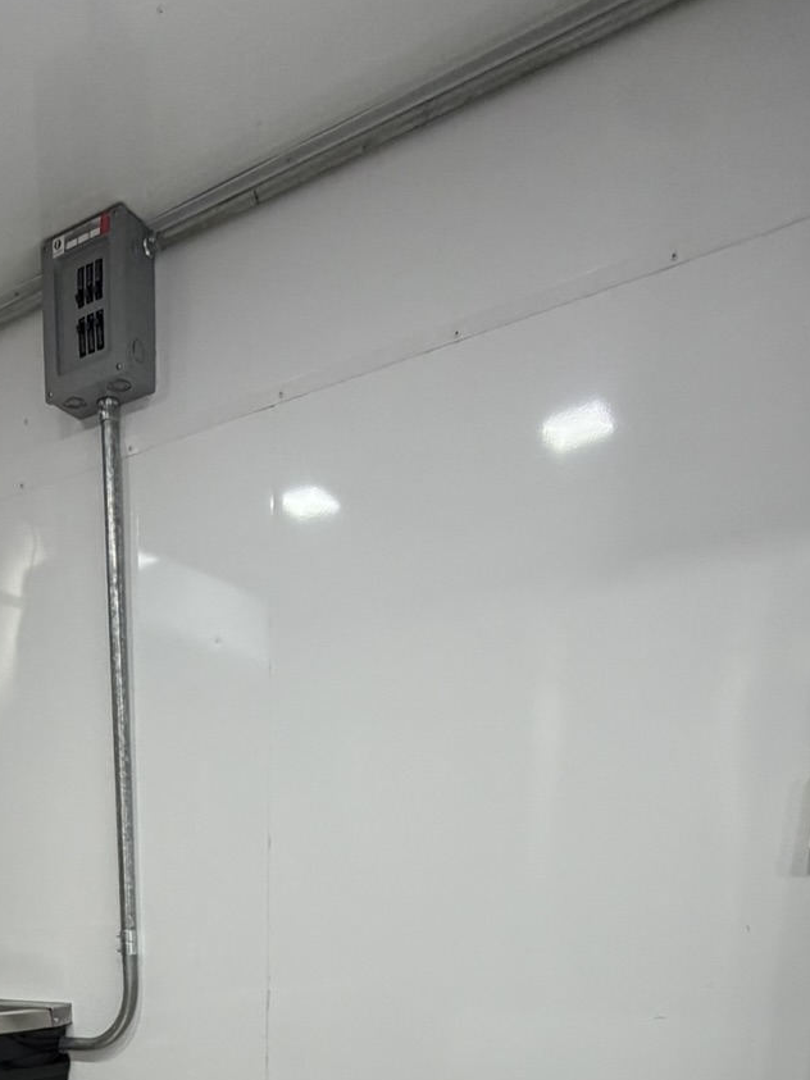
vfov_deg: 41.7
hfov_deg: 39.9
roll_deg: +0.8
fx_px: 1061
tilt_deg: -11.6
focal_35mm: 34
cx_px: 146
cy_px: 1212
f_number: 2.2
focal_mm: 2.22
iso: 250
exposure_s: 1/120
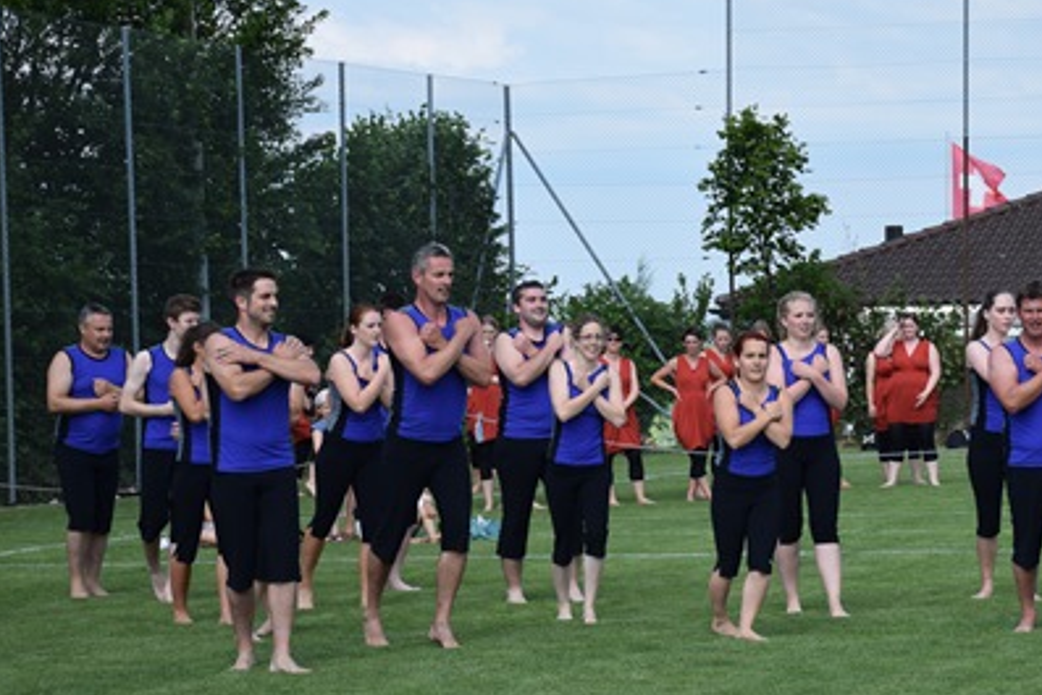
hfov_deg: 14.1
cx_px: 724
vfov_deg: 9.5
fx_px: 4198
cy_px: 353
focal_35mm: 145
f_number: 5.6
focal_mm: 60
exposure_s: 1/1600
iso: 400
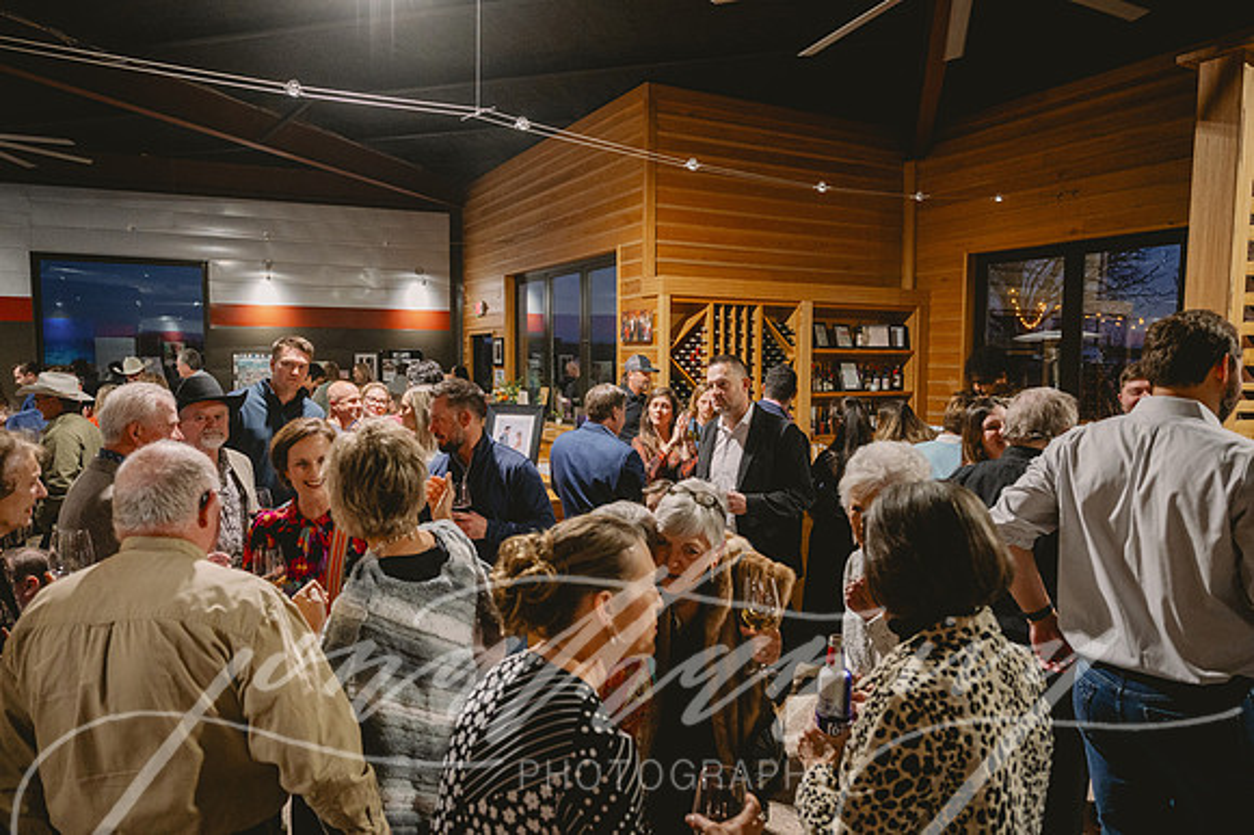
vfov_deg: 53.1
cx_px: 627
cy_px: 418
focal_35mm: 24
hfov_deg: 73.8
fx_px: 835
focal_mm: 24
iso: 2500
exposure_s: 1/200
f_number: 3.5
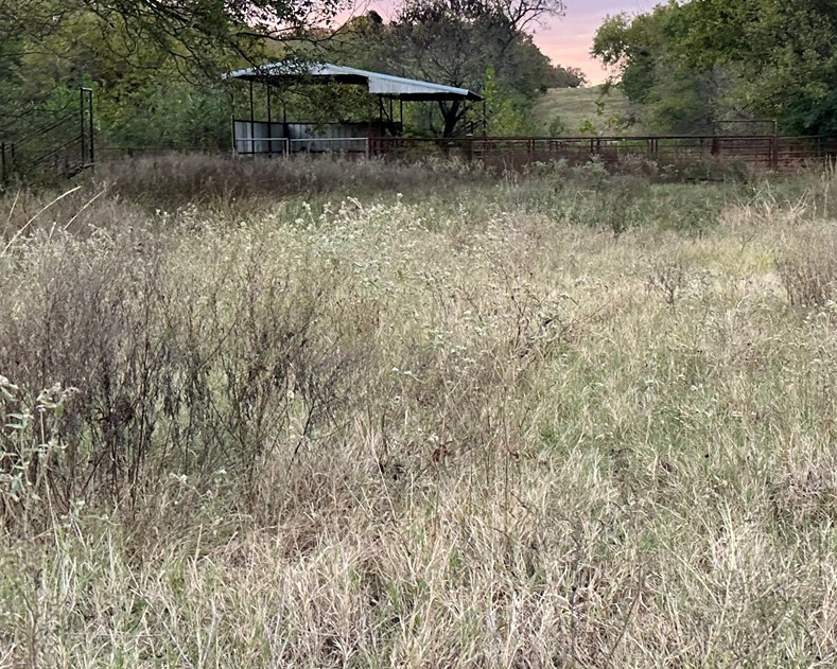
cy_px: 232
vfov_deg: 26.5
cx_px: 559
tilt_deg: -6.0
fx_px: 1412
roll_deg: +3.0
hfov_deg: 32.7
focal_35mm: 57
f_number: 1.78
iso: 100
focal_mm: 6.86
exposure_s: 1/121
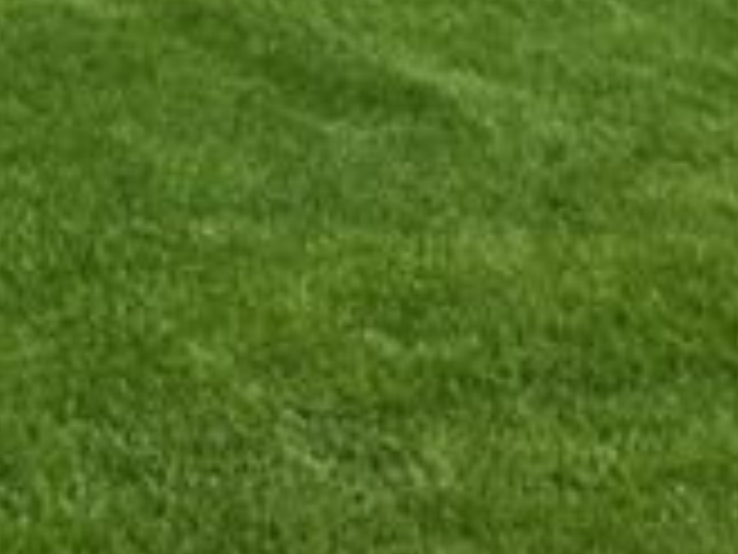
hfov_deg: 16.2
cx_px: -126
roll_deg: +0.5
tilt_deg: +7.9
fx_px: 2494
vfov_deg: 10.9
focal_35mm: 117
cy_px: -721
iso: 80
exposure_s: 1/6623
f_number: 1.78
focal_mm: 6.86
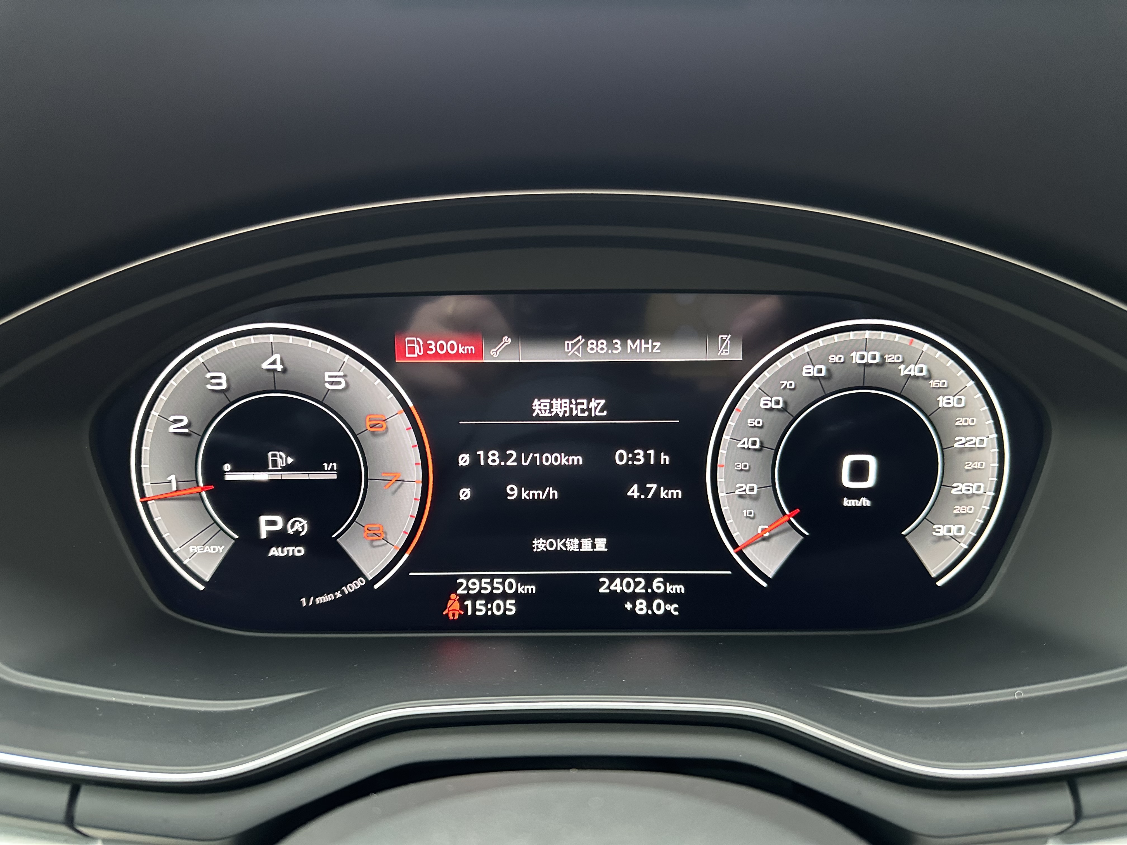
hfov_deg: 71.6
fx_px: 781
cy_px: 422
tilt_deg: -14.6
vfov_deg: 56.8
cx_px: 564
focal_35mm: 24
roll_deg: -0.3
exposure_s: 1/60
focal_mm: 6.86
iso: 500
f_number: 1.78
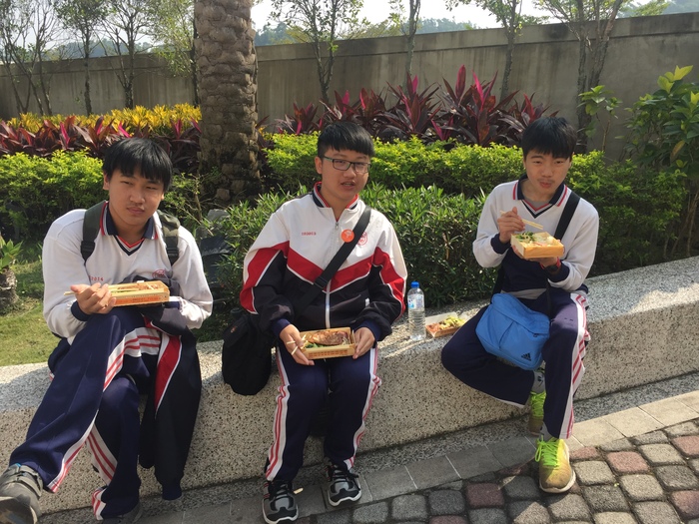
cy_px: 262
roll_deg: -3.2
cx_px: 350
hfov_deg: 61.7
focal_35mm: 29
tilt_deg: -15.6
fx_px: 586
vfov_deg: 48.2
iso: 32
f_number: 2.2
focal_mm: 4.15
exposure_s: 1/1099
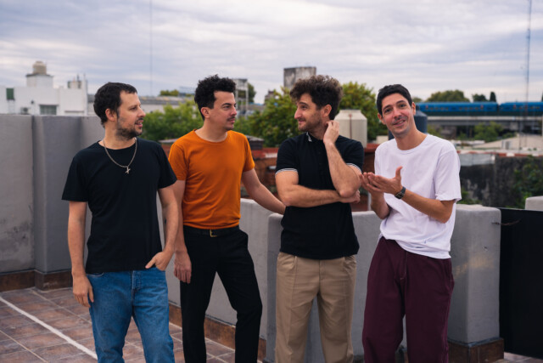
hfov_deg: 40.8
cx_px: 272
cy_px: 182
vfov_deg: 27.9
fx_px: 730
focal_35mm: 48
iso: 200
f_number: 3.5
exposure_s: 1/250
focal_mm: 48.4
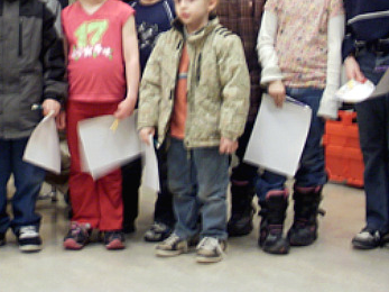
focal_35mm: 57
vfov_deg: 25.3
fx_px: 640
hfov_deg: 33.8
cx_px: 175
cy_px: 65
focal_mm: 6.3
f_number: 3.5
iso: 125
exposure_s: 1/6
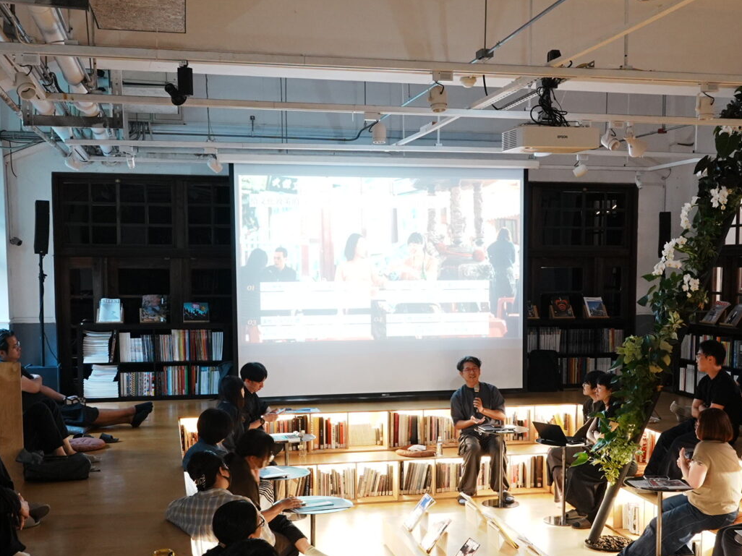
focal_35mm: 48
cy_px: 361
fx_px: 1029
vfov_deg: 30.1
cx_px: 438
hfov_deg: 39.5
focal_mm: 20
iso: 1250
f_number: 5.6
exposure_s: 1/8
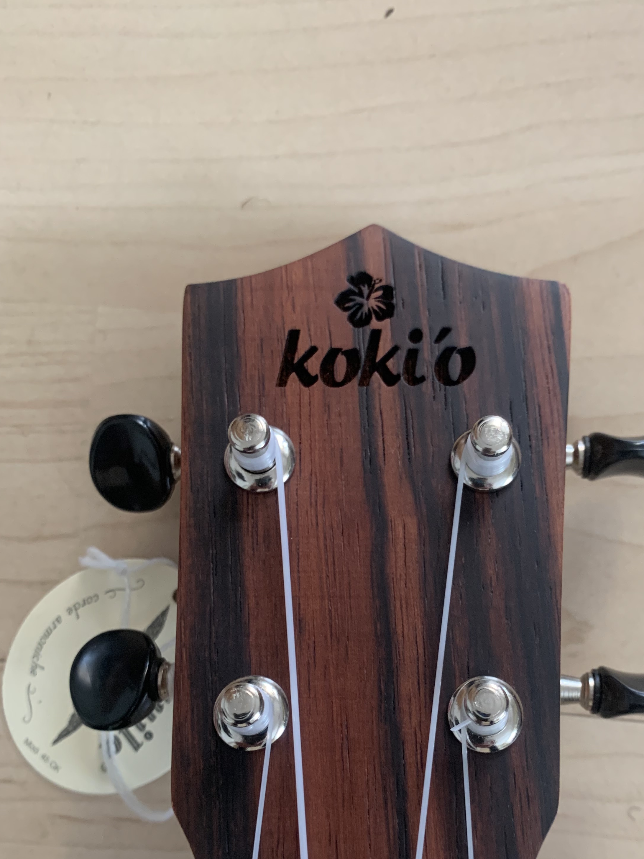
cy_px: 580
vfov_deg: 50.3
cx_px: 409
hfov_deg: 39.4
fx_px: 893
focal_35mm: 36
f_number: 1.8
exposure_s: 1/60
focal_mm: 4.25
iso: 200
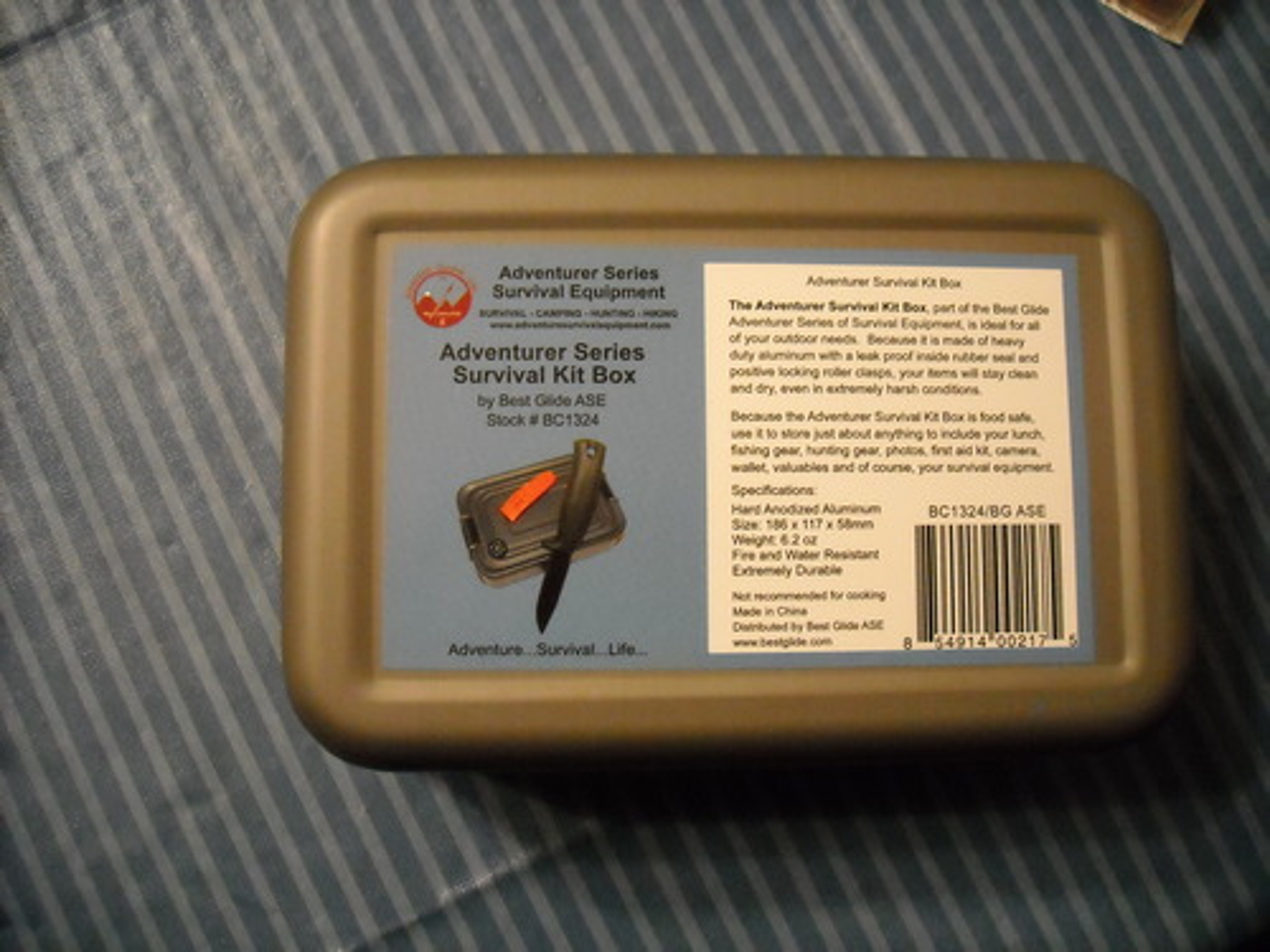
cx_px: 635
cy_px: 476
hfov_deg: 52.6
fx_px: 1284
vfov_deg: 40.7
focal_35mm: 35
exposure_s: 1/61
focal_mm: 5.7
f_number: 2.8
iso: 800
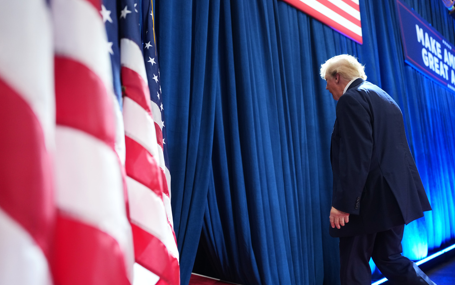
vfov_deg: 43.2
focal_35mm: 29
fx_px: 360
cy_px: 144
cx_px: 230
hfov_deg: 64.6
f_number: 2
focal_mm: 28
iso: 2000
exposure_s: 1/640
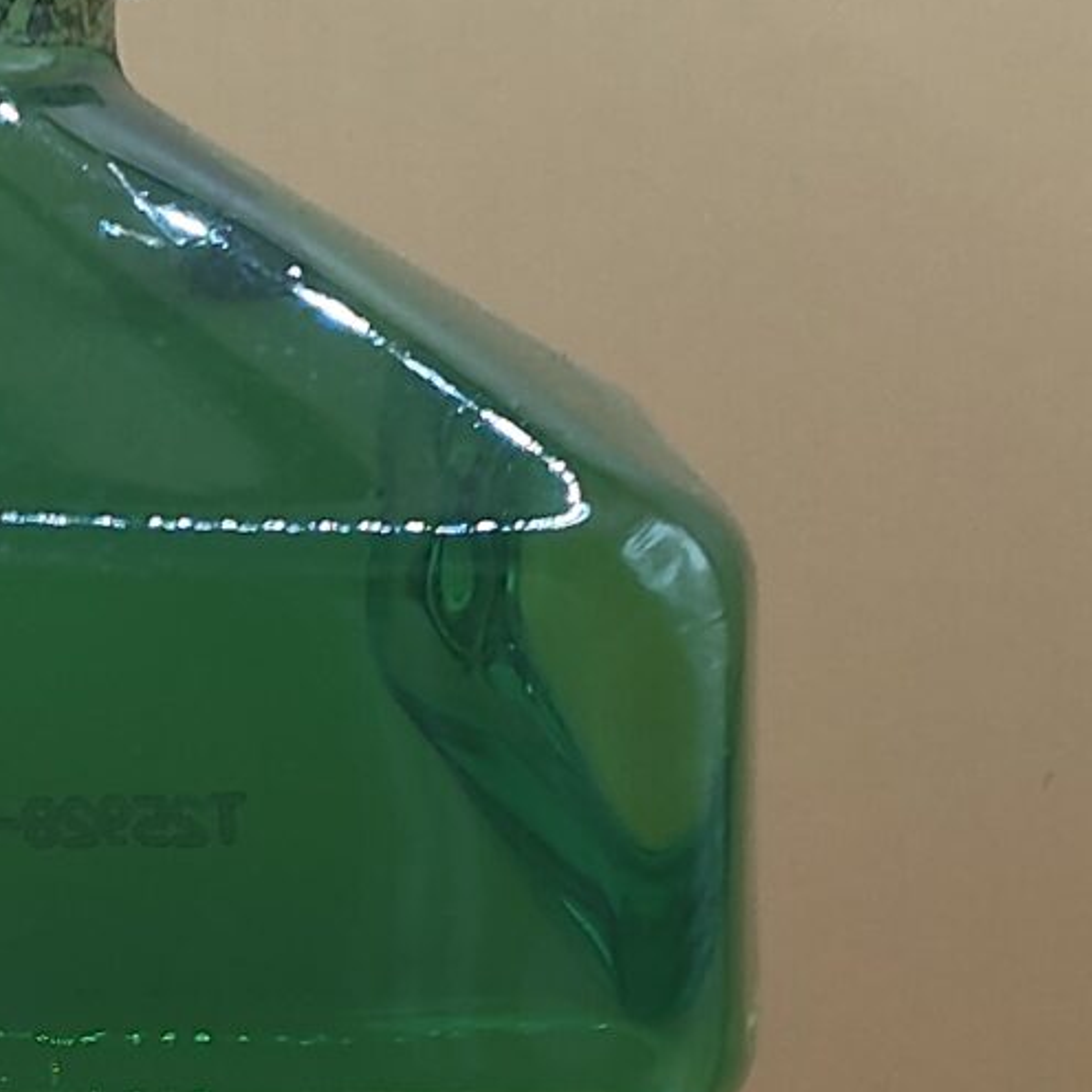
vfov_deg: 7.6
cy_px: 1394
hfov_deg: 7.6
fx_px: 8137
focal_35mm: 228
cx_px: -123
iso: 195
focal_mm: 5.56
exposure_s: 1/100
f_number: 1.88
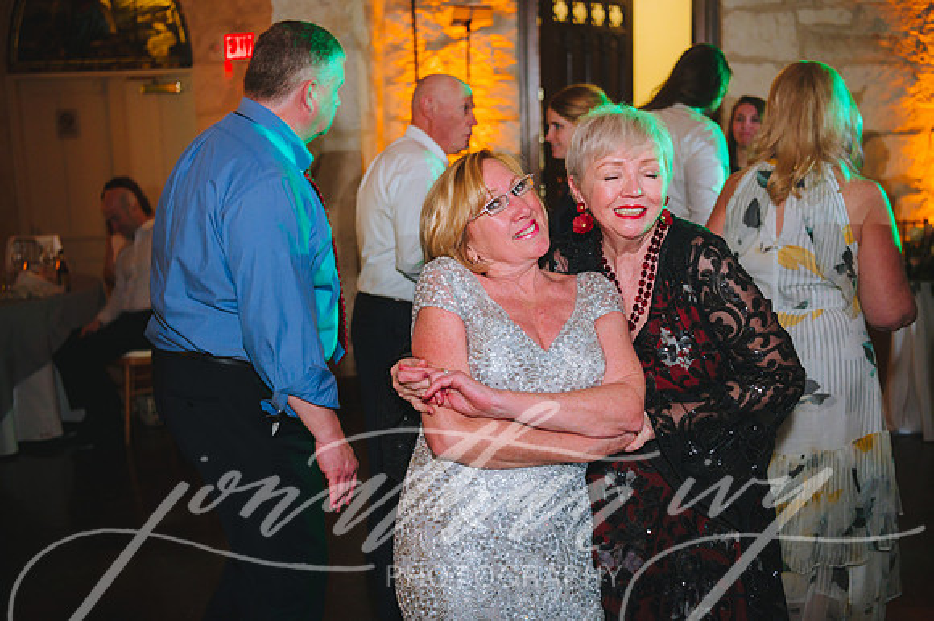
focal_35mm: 40
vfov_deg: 33.4
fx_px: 1037
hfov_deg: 48.5
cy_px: 310
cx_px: 467
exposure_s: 1/80
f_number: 2.8
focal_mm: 40
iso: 2000
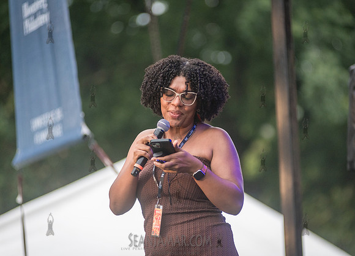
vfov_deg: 6.3
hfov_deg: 8.7
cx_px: 195
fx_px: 2324
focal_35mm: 230
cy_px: 117
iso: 1000
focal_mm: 200
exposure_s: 1/3200
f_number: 2.8
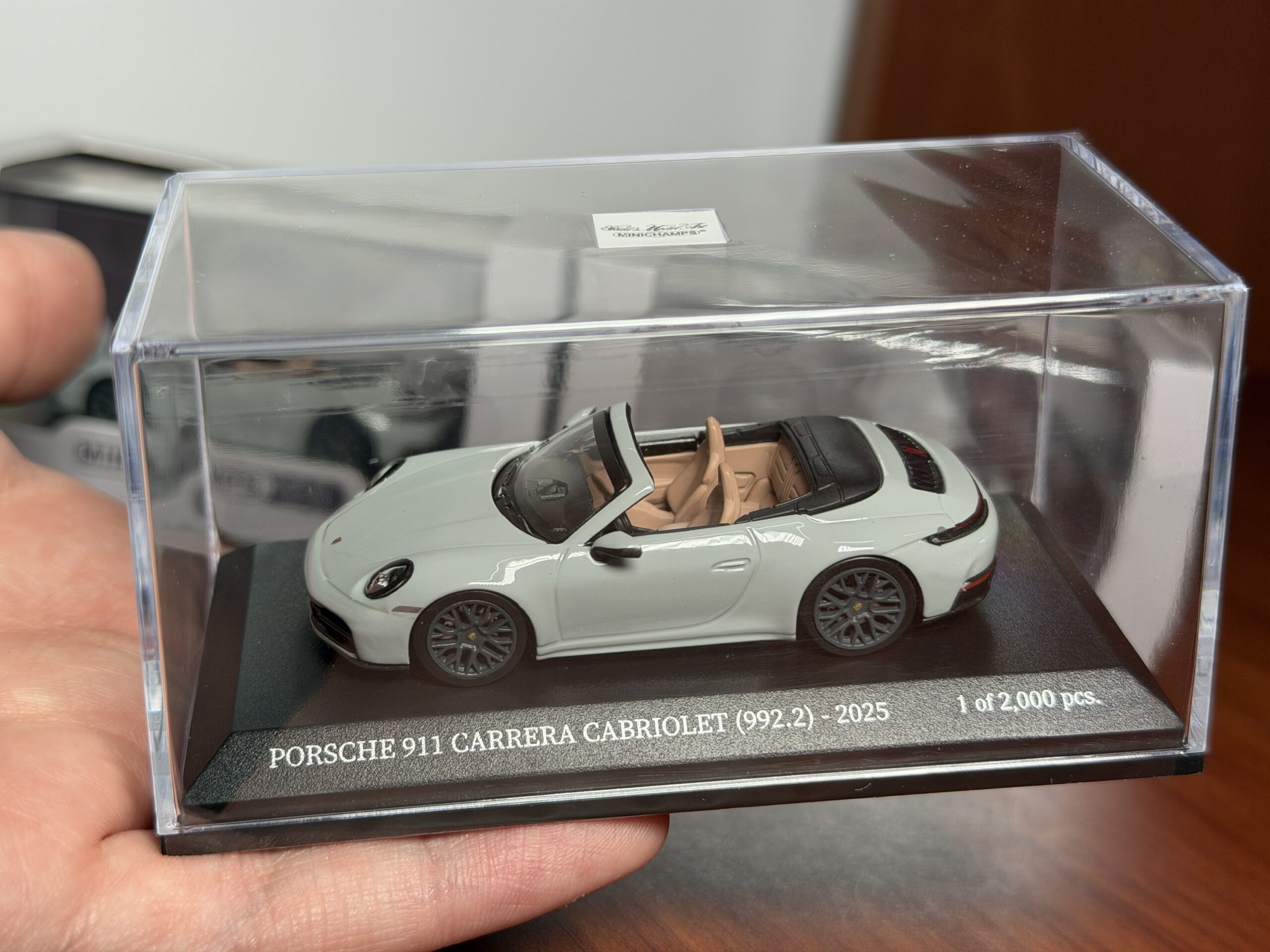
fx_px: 1761
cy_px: 476
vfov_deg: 30.3
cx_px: 635
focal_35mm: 48
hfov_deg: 39.7
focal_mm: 6.76
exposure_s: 1/118
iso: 64
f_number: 1.78
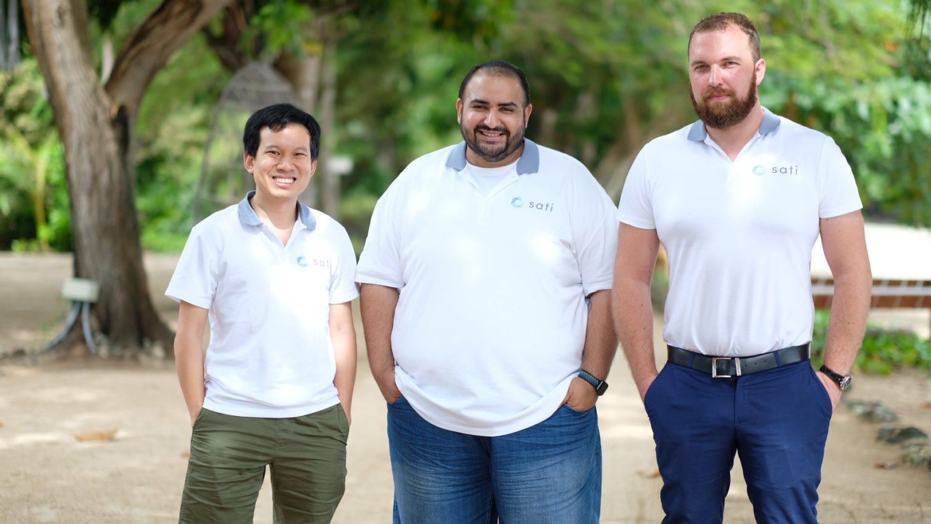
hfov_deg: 23.9
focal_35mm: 89
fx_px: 2197
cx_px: 467
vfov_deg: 13.6
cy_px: 275
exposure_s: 1/2000
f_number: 1.2
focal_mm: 56
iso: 200
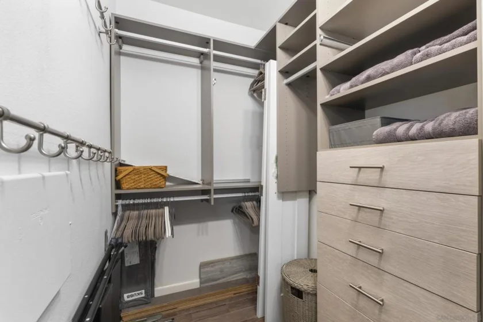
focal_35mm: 16
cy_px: 161
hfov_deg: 96.7
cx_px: 242
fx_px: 215
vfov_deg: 73.7
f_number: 8
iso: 500
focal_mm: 16
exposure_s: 1/1.67
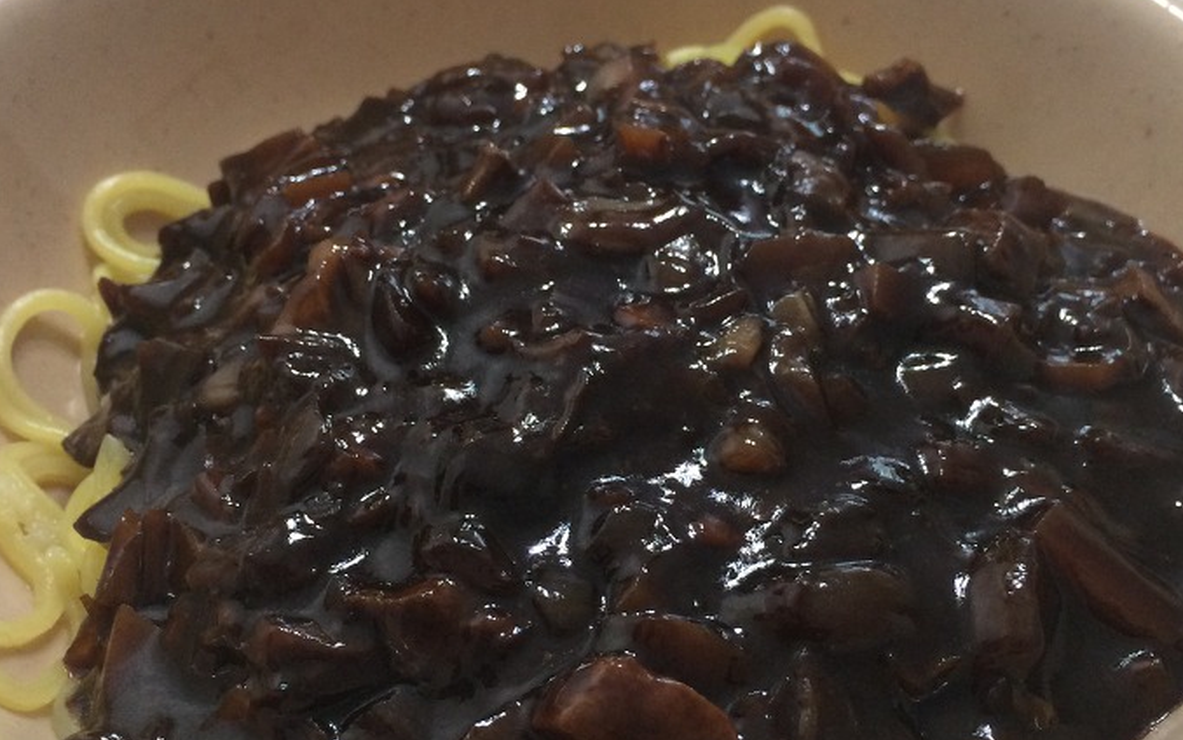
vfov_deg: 26.9
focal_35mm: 48
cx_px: 626
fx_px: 1548
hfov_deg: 41.8
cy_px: 398
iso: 200
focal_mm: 4.12
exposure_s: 1/30
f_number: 2.2
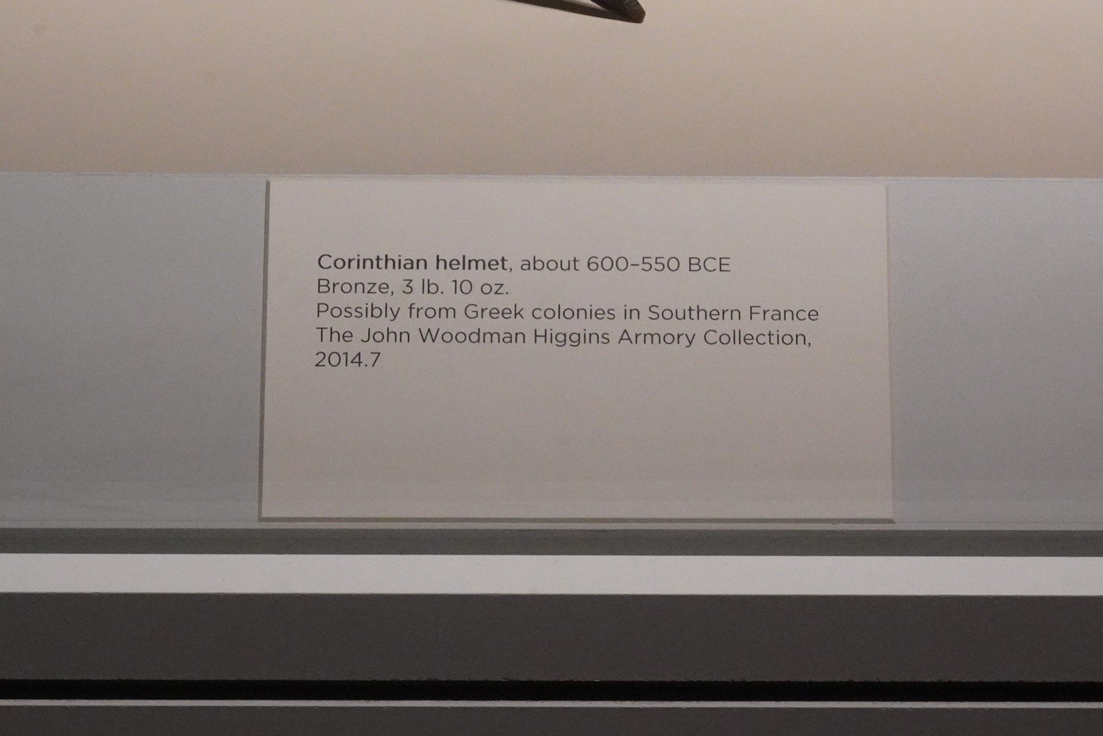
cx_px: 552
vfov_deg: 27.0
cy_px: 368
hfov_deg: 39.6
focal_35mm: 50
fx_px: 1532
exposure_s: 1/80
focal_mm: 50
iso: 10000
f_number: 16
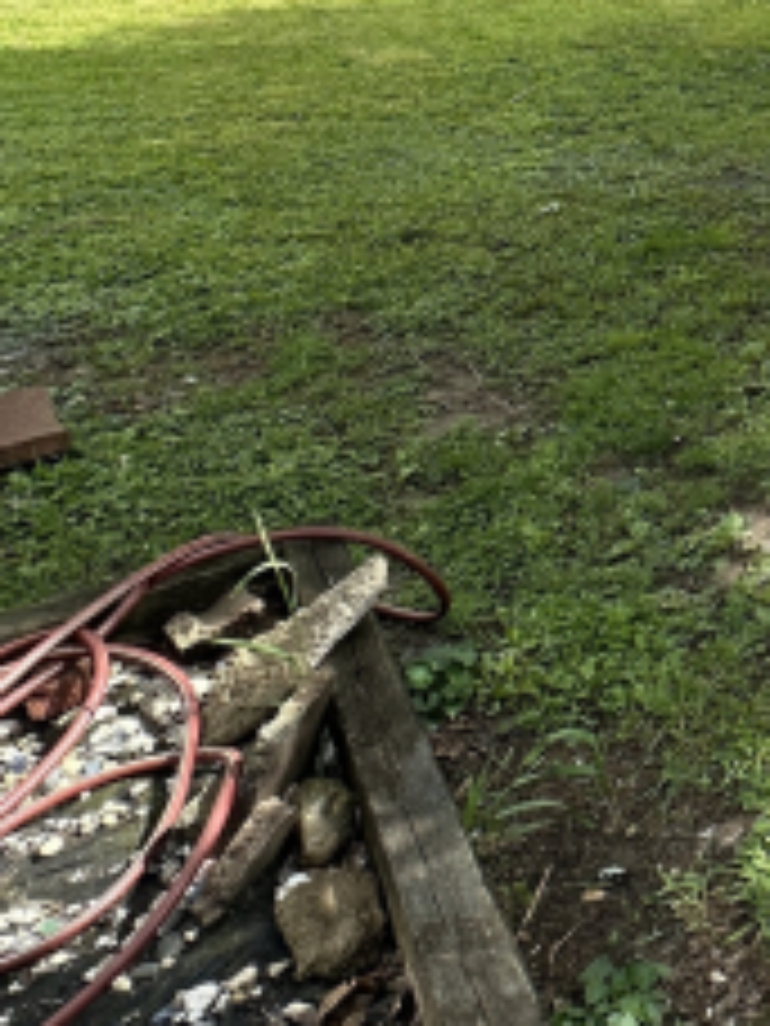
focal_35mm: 41
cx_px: 1117
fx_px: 1216
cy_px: -2
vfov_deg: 40.1
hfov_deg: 26.6
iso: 40
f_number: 2.2
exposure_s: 1/513
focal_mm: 2.22
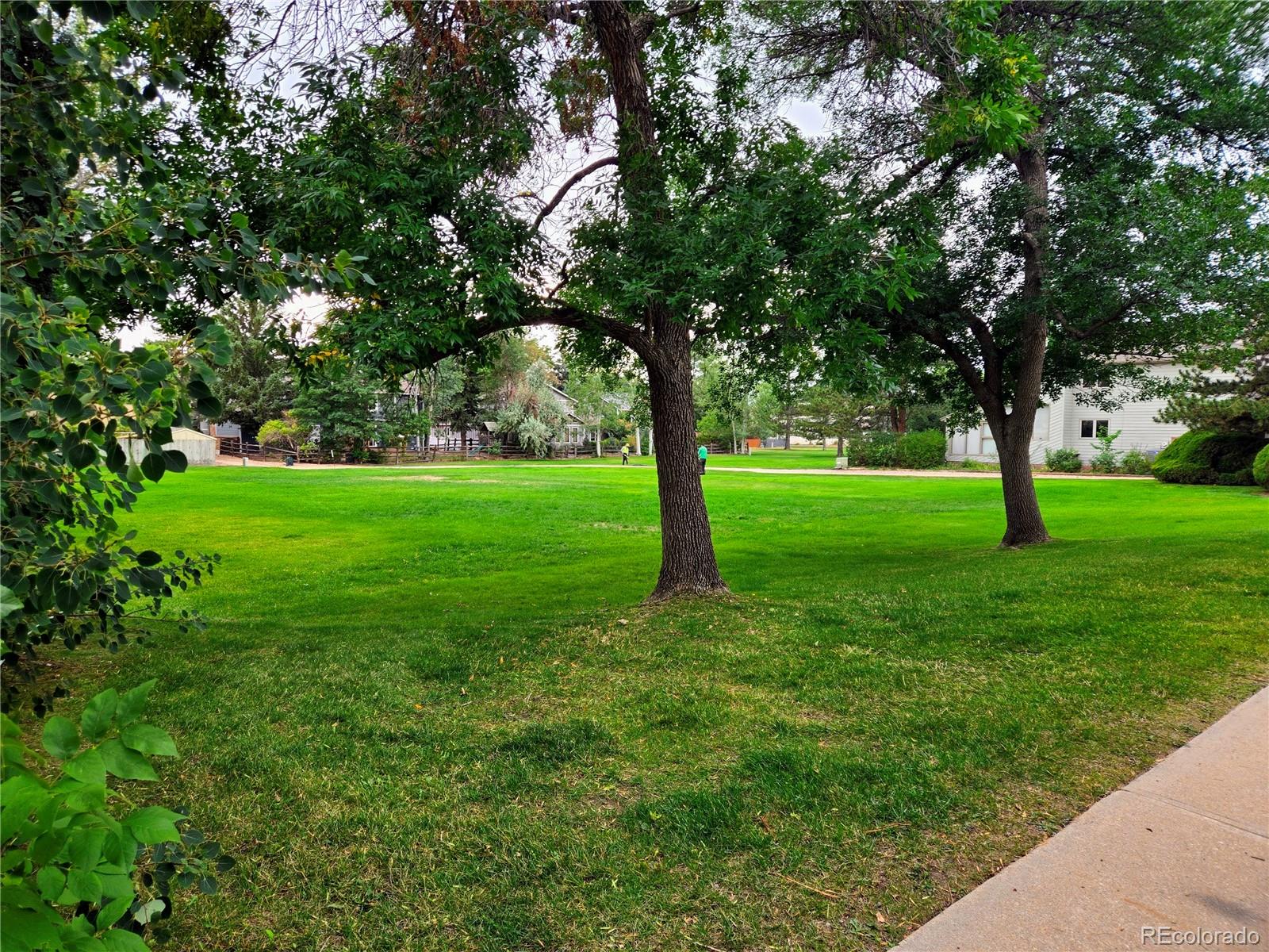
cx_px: 634
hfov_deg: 73.9
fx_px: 843
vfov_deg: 58.9
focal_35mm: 23
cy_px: 476
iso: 40
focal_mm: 5.4
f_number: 1.8
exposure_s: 1/180
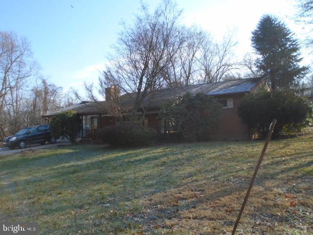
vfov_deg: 45.4
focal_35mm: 31
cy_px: 118
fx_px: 280
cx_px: 156
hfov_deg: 58.4
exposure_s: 1/400
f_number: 3.5
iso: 100
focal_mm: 5.5
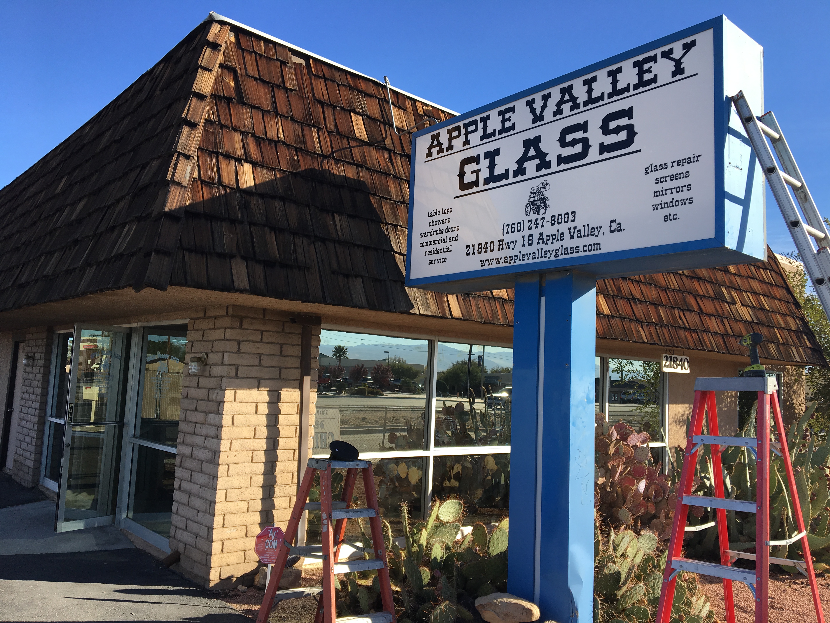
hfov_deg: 61.7
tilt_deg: +7.7
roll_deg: -3.0
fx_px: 695
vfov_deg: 48.2
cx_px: 415
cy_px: 312
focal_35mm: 29
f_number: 2.2
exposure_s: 1/1054
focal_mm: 4.15
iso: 25
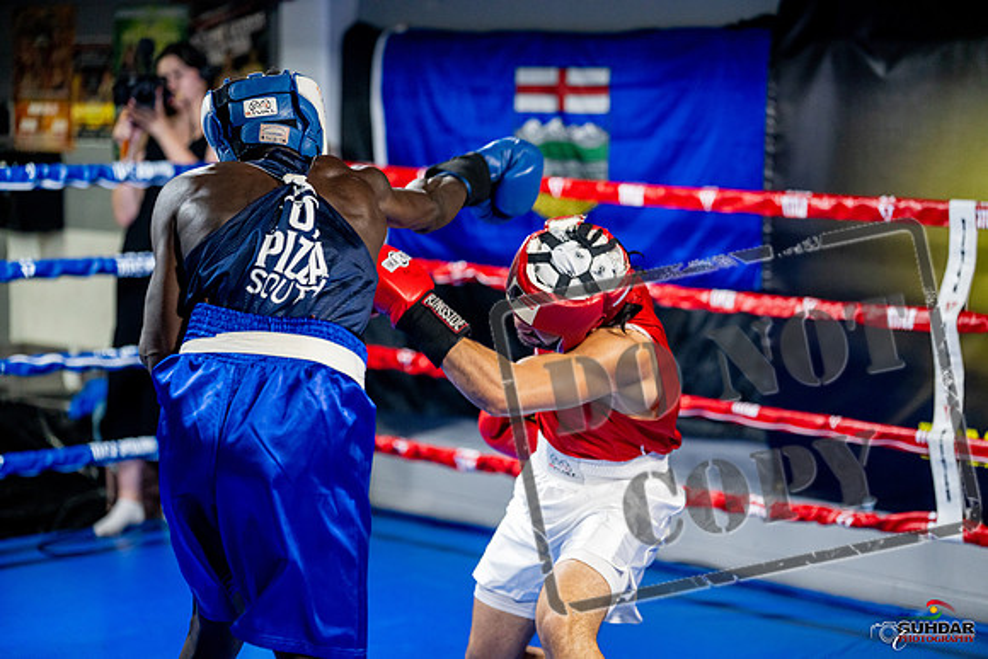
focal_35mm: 81
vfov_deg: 16.9
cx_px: 494
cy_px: 330
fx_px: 2223
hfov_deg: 25.1
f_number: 2
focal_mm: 81
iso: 4000
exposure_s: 1/800
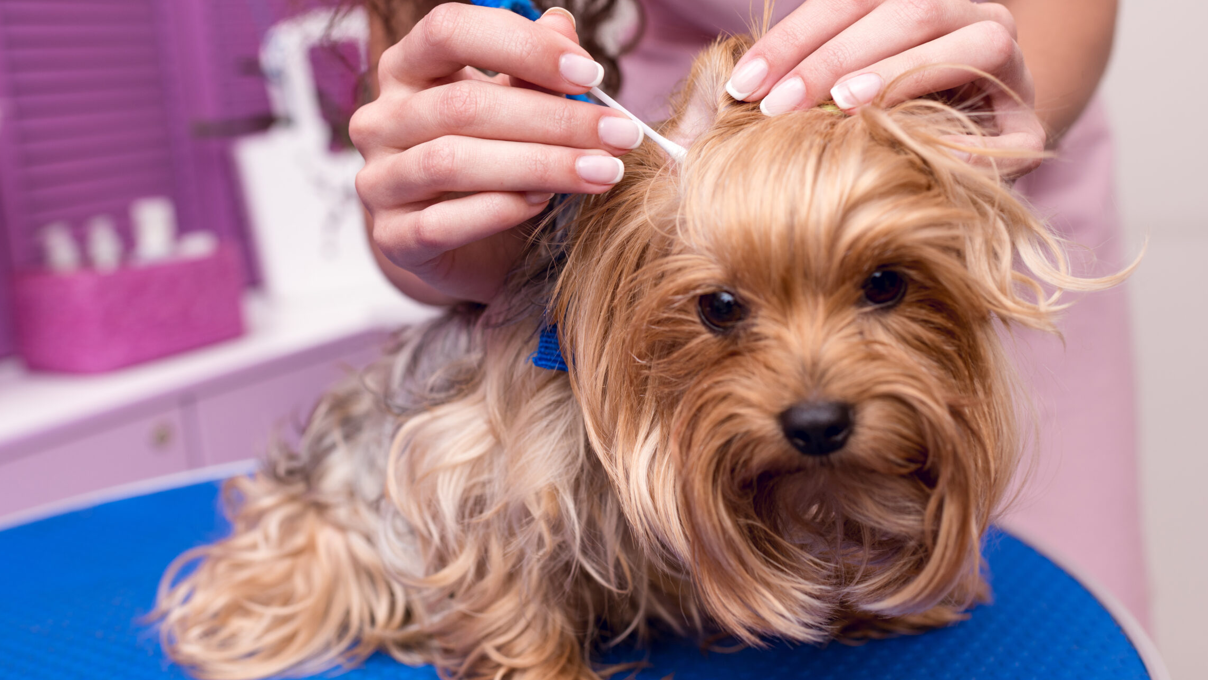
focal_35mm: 41
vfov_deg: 29.0
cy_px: 289
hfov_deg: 49.4
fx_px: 1313
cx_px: 583
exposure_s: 1/200
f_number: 4
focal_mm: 35
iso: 125
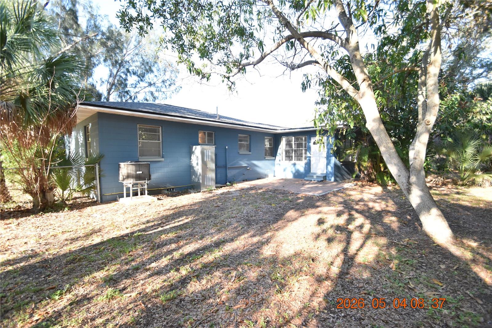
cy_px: 164
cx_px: 246
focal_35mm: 15
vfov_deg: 77.3
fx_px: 205
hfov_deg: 100.4
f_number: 3.5
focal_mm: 10
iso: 800
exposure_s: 1/500
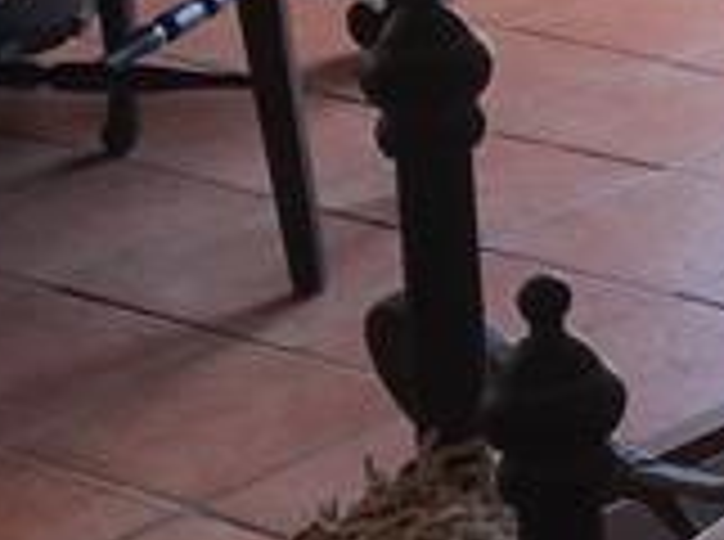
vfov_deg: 7.6
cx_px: 1655
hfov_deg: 9.6
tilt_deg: -6.4
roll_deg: -0.5
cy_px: -562
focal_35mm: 185
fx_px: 3861
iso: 25
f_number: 2.2
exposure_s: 1/40
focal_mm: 4.15
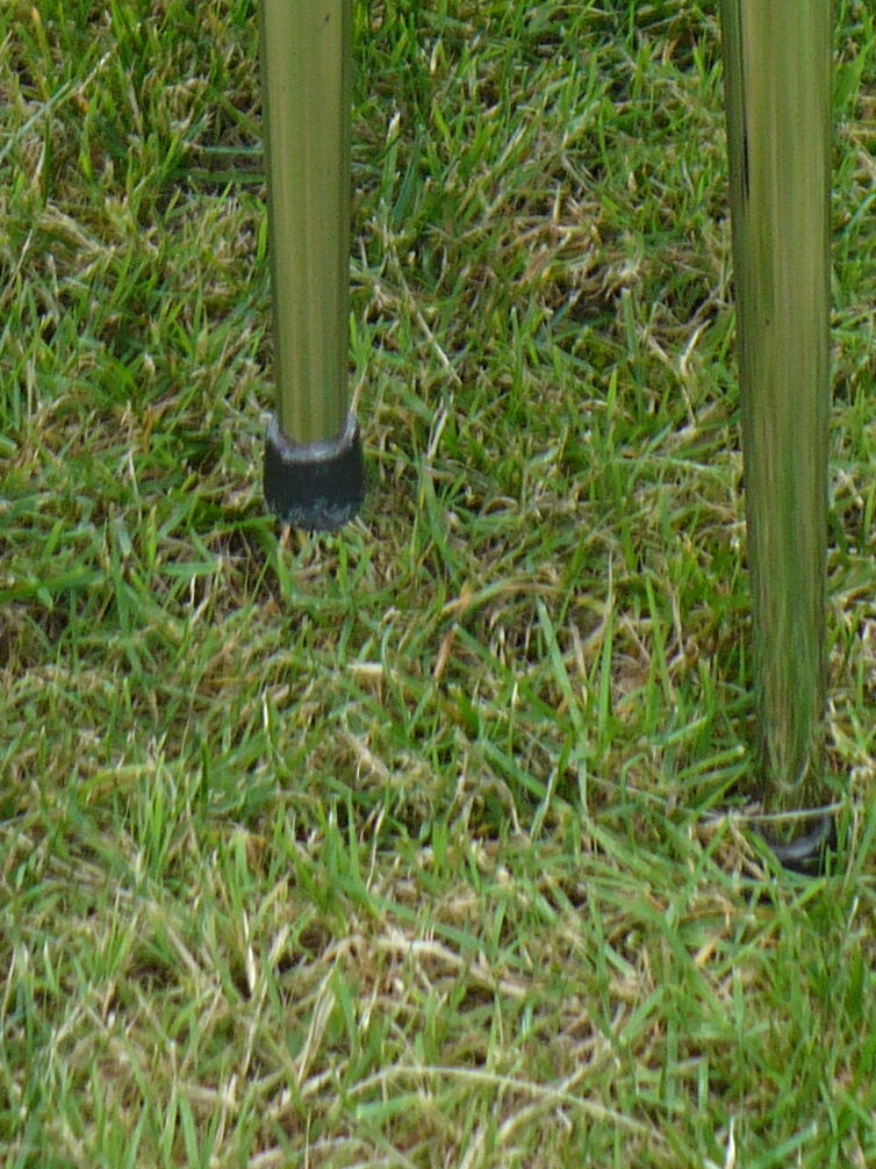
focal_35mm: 113
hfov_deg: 13.1
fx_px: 3814
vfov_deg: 16.1
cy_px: -524
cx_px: 344
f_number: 2.8
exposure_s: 1/40
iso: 100
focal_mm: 6.1
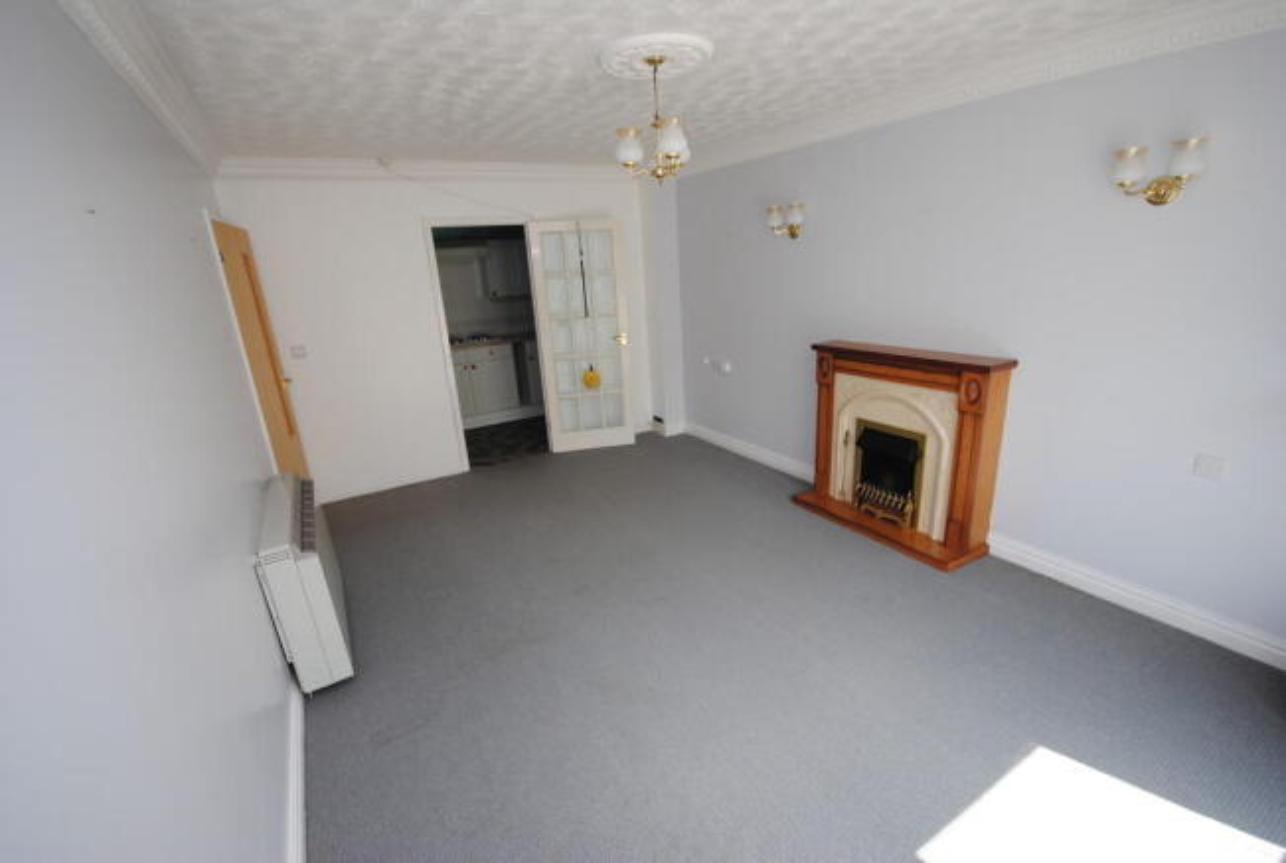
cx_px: 643
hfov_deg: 100.3
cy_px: 432
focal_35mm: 15
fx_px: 537
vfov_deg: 77.6
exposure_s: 1/80
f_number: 4.5
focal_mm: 10
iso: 200
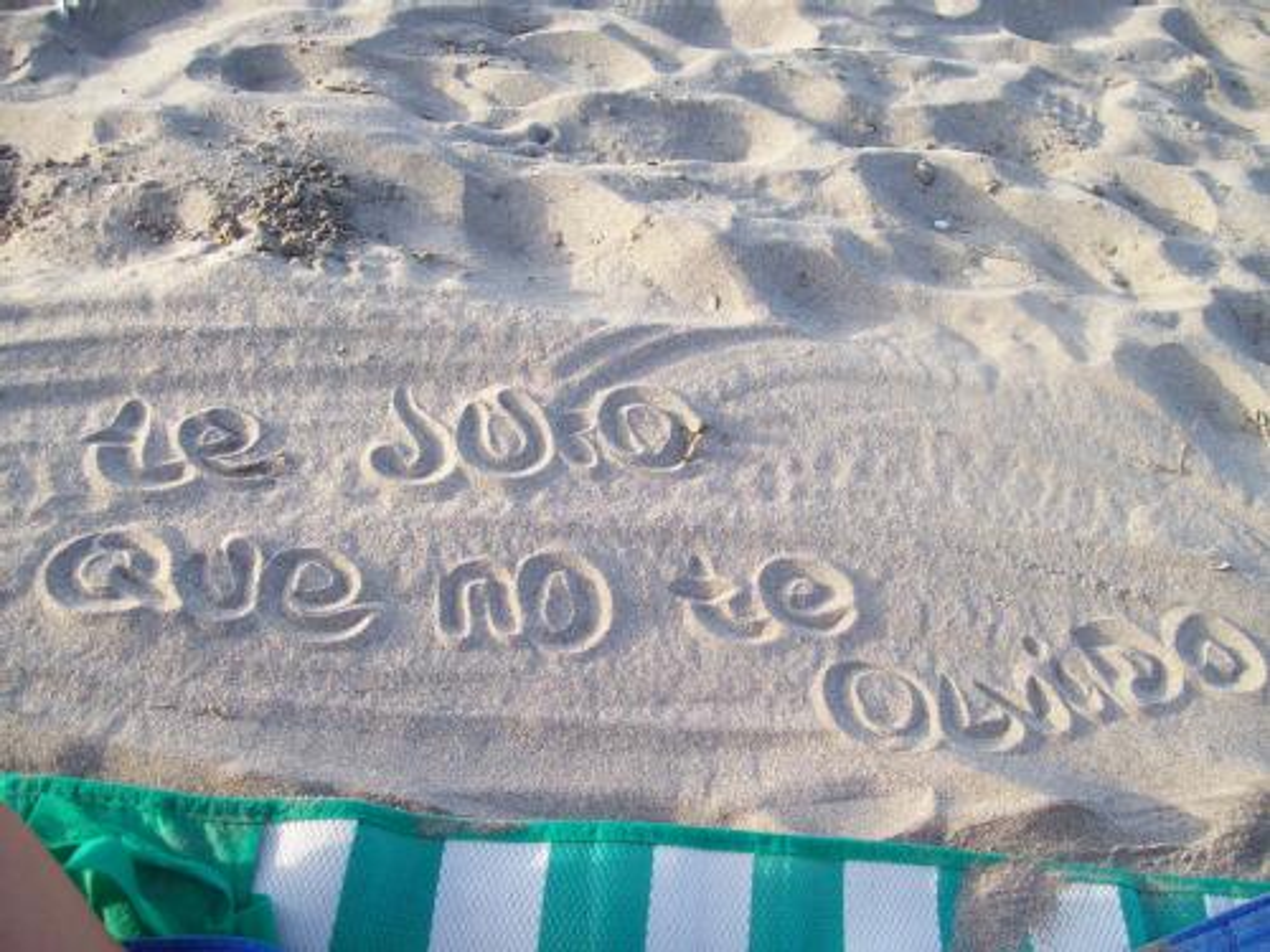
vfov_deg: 39.7
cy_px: 476
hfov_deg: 51.4
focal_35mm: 36
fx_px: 1321
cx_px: 635
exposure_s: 1/216
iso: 80
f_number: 2.7
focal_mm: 6
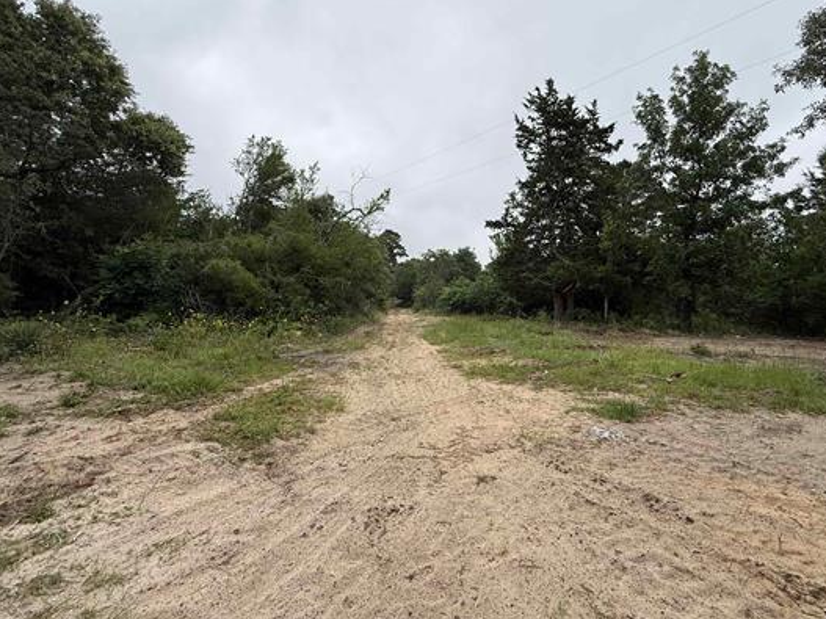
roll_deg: -2.2
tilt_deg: +5.7
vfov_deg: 74.4
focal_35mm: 17
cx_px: 448
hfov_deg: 90.8
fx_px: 406
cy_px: 271
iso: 50
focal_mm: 2.22
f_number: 2.2
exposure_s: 1/679
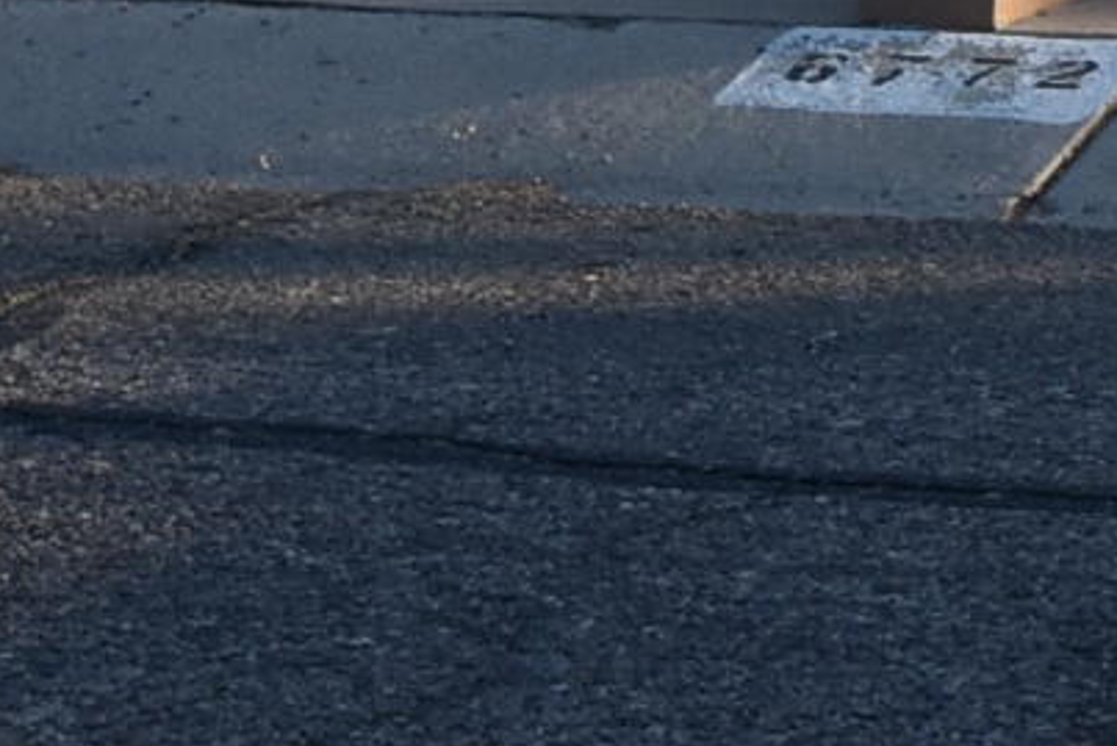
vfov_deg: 5.3
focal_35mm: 245
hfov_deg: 8.1
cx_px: 1990
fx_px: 7604
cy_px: -1514
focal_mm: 22
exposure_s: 1/250
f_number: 8
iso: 280
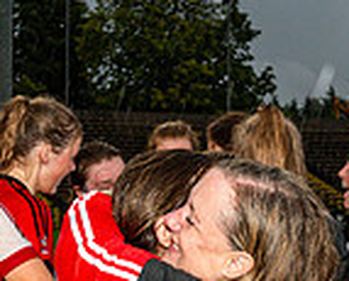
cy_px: 324
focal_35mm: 151
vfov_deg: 10.1
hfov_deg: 12.7
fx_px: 1563
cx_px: 222
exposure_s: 1/200
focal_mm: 38
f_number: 5
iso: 1600
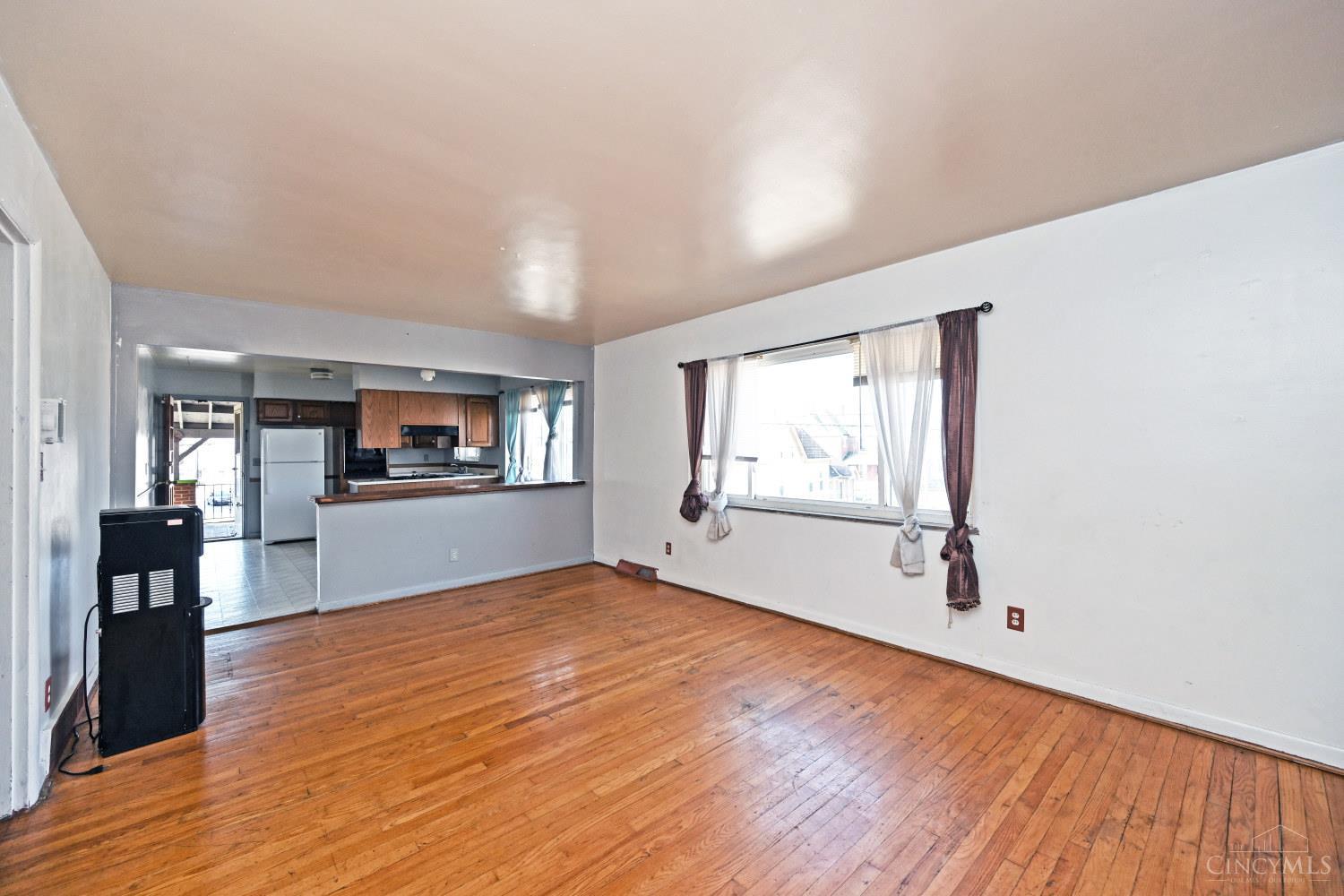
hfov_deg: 104.3
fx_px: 523
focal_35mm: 14
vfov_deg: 81.2
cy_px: 448
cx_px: 672
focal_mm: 14
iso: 200
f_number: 5
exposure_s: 1/100
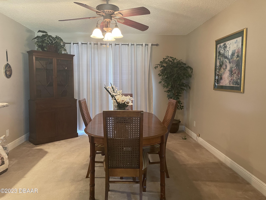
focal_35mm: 26
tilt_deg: -5.9
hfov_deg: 67.3
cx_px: 133
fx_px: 200
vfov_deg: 53.1
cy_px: 100
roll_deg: +0.4
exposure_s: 1/60
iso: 500
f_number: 1.6
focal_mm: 4.2
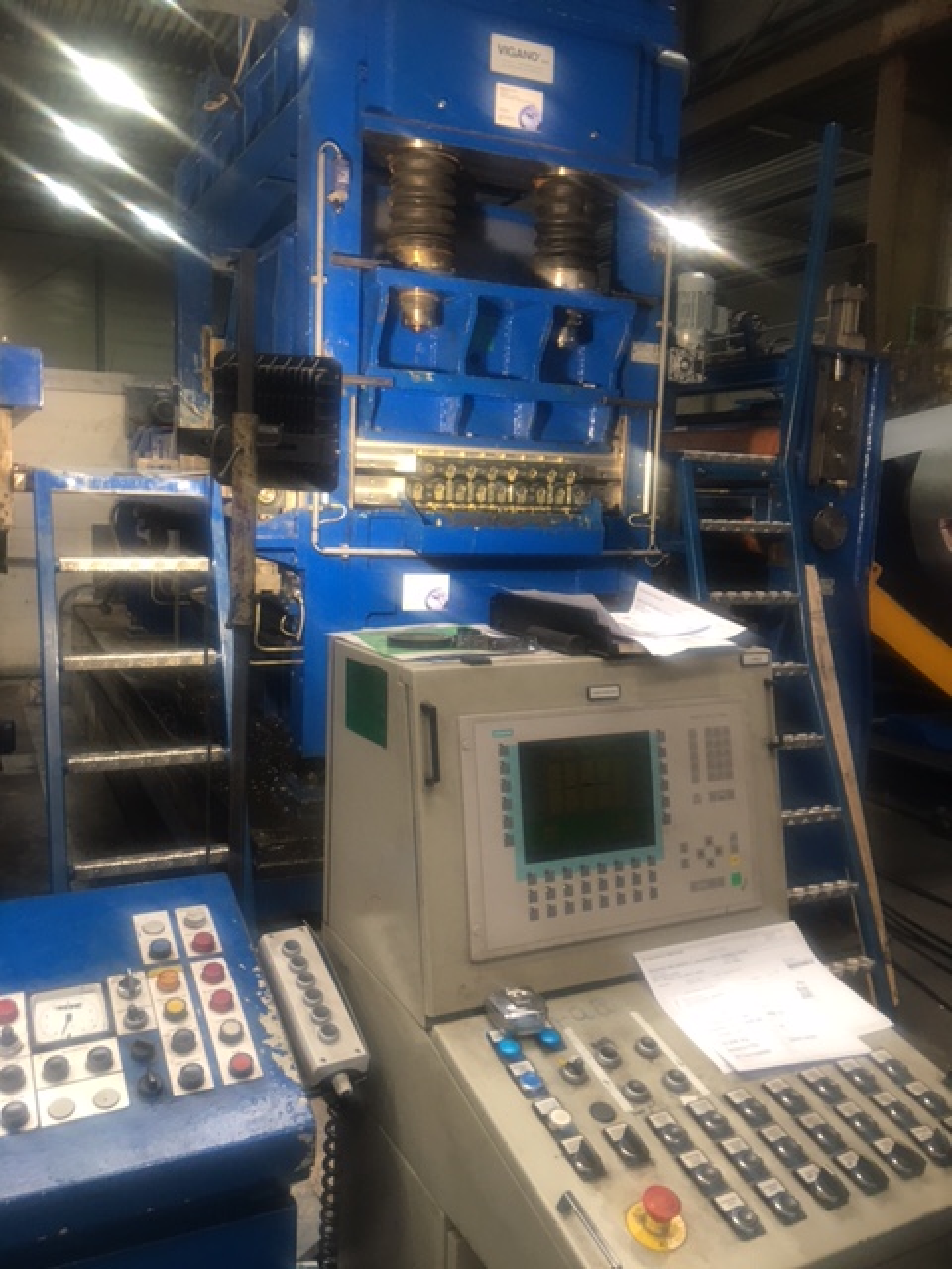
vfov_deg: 61.7
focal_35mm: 29
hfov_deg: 48.2
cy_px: 634
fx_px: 1063
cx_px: 476
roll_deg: -2.5
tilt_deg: -5.6
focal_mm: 4.15
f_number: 2.2
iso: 50
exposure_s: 1/33
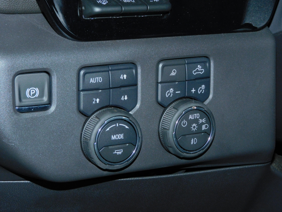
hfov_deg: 18.7
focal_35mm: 105
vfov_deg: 14.1
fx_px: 855
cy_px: 106
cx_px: 141
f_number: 4.8
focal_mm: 18.8
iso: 200
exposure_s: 1/60
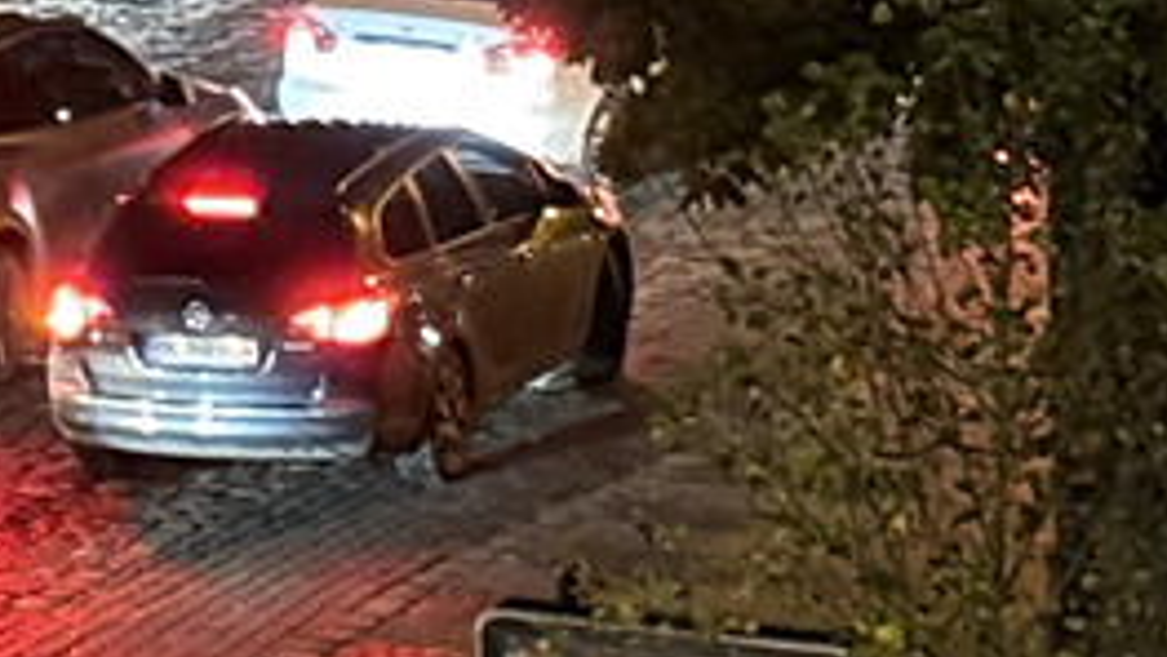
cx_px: -1171
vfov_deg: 3.4
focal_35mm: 345
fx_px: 10677
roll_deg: +1.2
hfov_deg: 6.1
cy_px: -1323
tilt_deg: -2.5
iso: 640
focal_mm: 5.96
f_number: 1.6
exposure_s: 1/20
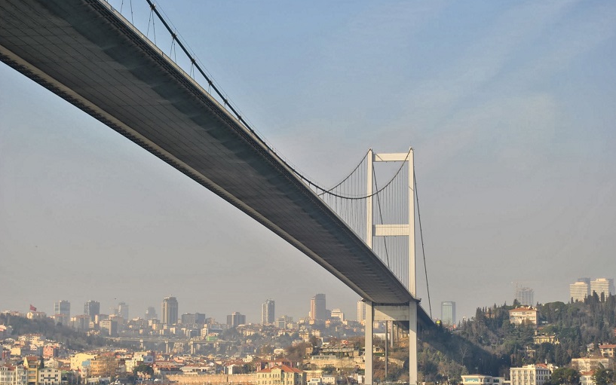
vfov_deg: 15.5
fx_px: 1419
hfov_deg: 24.5
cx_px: 308
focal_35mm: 85
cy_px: 205
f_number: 8
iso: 100
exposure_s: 1/250
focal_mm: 55
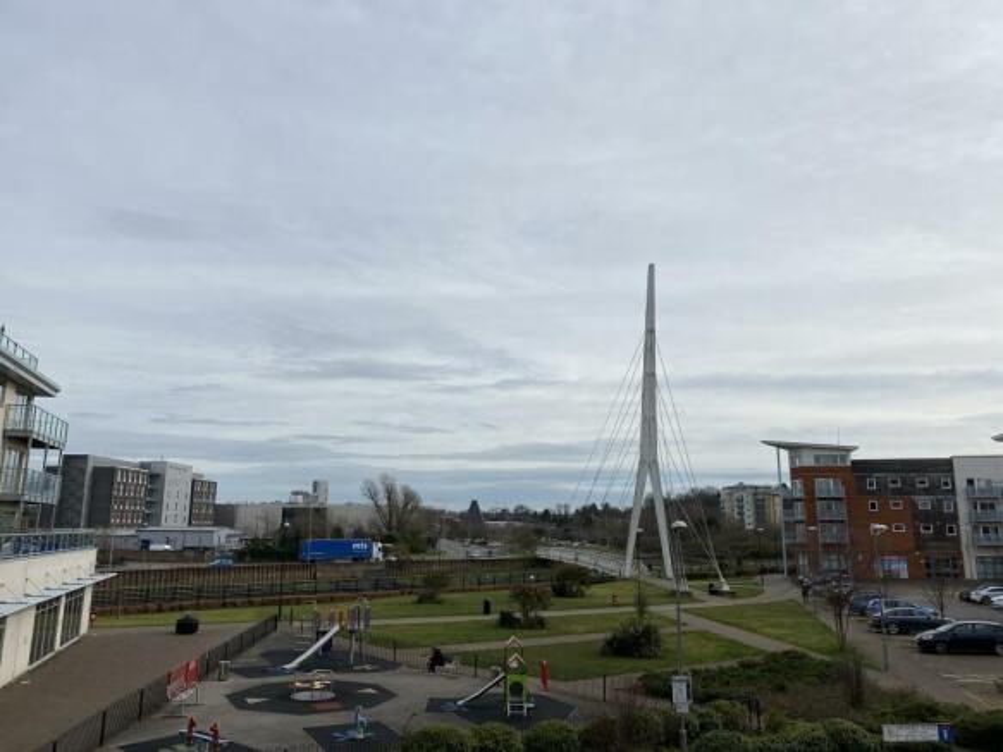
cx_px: 502
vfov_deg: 53.0
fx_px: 753
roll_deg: -0.6
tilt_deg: +11.5
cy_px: 376
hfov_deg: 67.3
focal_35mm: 26
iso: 32
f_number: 1.8
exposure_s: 1/5747
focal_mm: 4.25
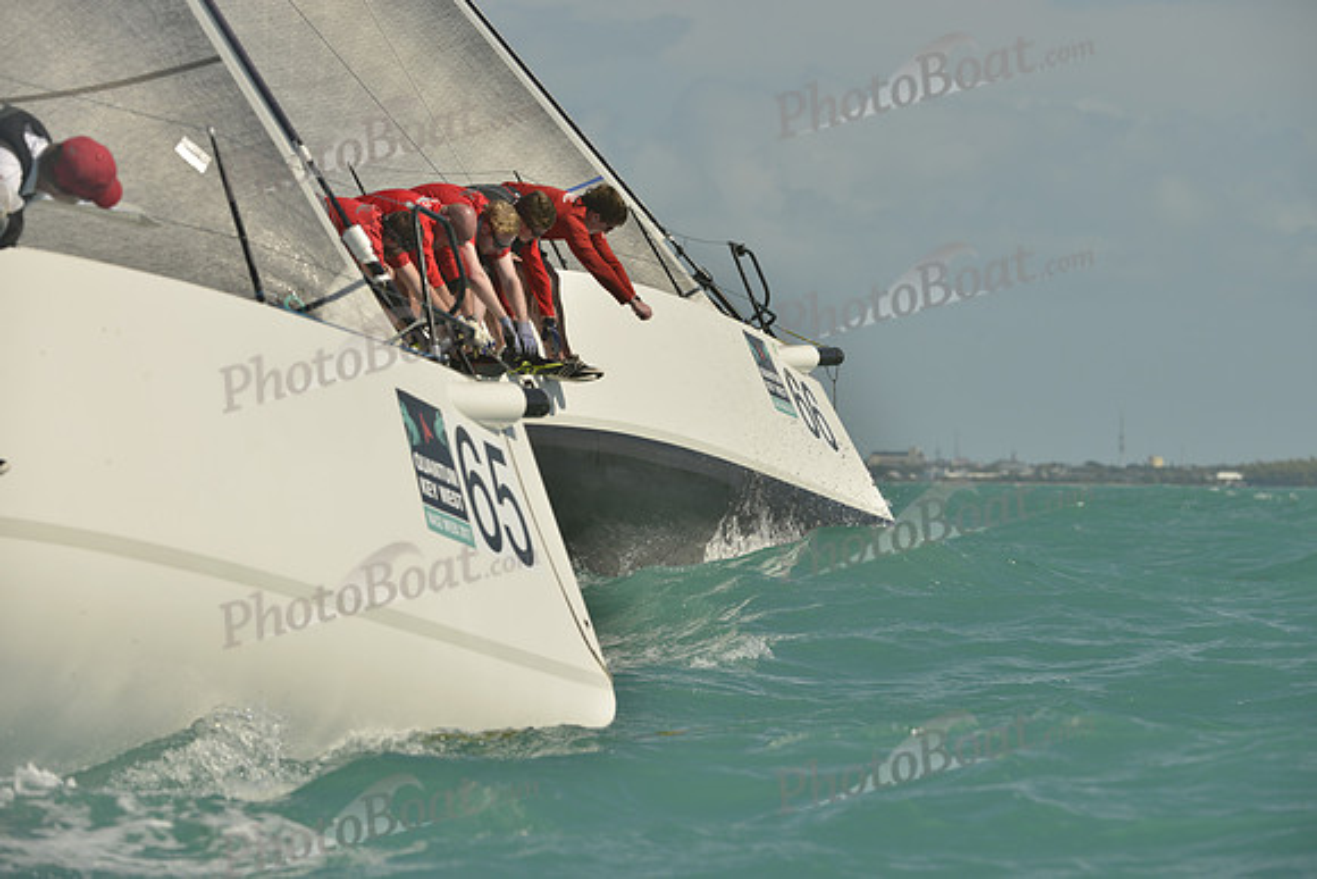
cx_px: 658
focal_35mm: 260
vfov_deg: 5.3
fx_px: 9513
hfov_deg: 7.9
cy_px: 440
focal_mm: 260
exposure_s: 1/1250
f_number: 10
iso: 280
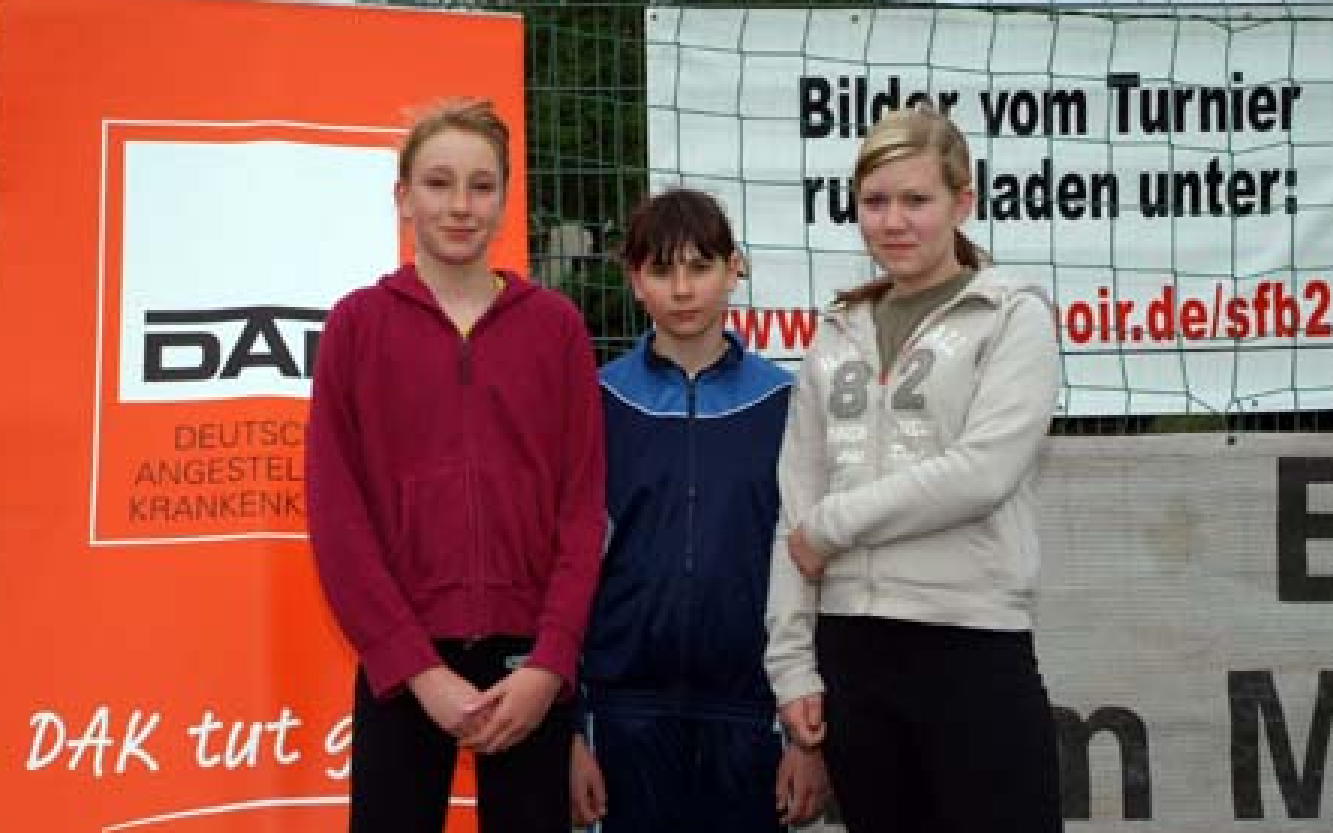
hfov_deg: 34.5
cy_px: 403
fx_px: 2144
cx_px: 659
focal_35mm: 59
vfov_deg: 22.0
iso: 400
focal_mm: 38
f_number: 16
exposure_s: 1/125
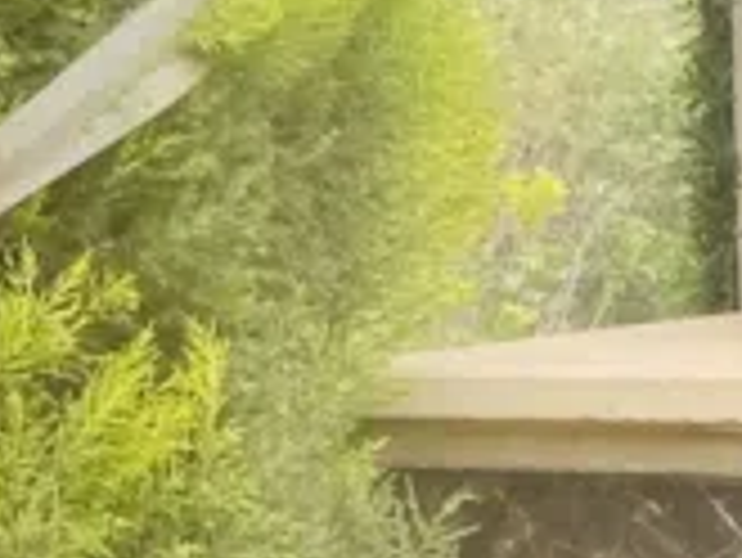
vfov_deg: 14.5
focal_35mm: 101
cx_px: -310
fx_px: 2167
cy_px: 504
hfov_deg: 17.8
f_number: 1.8
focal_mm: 4.25
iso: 32
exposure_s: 1/188
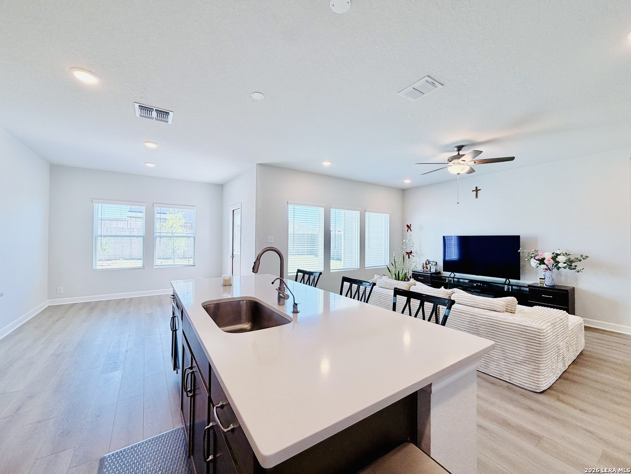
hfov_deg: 102.1
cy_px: 237
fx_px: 255
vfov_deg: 85.7
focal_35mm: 14
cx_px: 316
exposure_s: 1/120
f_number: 2.2
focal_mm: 2.22
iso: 100
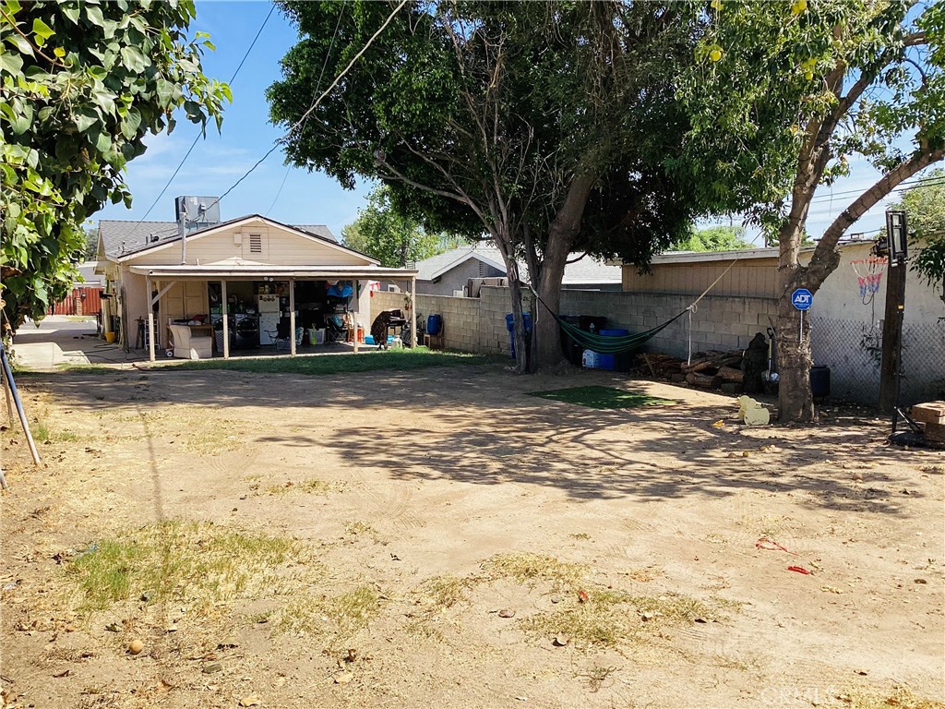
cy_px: 354
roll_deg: -1.5
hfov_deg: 58.4
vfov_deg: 45.4
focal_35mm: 31
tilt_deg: -7.0
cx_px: 472
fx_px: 846
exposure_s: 1/947
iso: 25
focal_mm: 3.3
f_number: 2.4
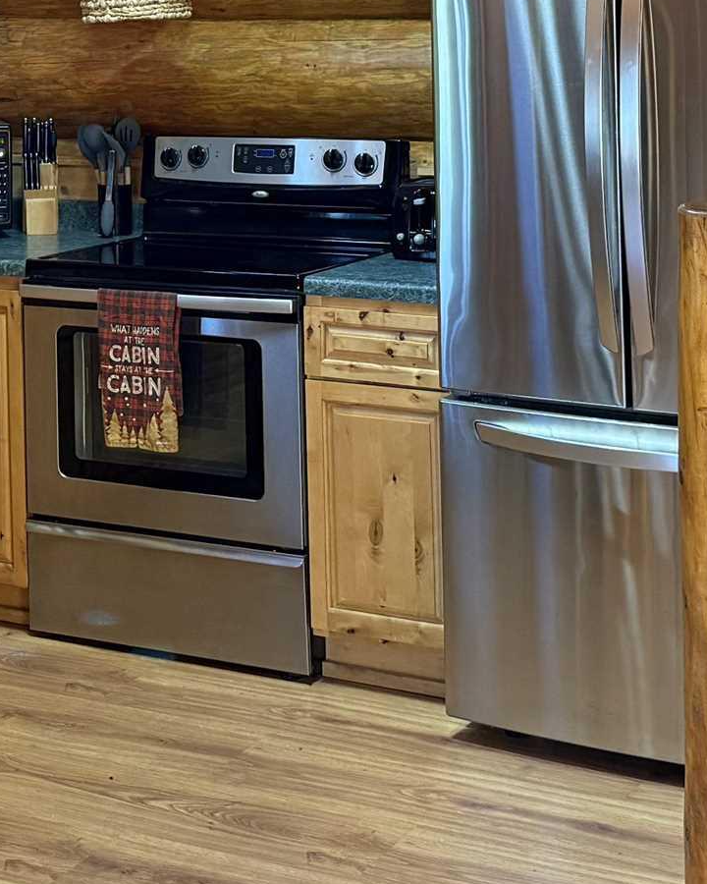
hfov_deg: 18.9
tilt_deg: -0.4
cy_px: 0
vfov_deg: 22.9
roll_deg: +0.7
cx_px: 104
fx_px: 2092
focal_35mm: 80
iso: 250
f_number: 1.78
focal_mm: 6.76
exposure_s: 1/60
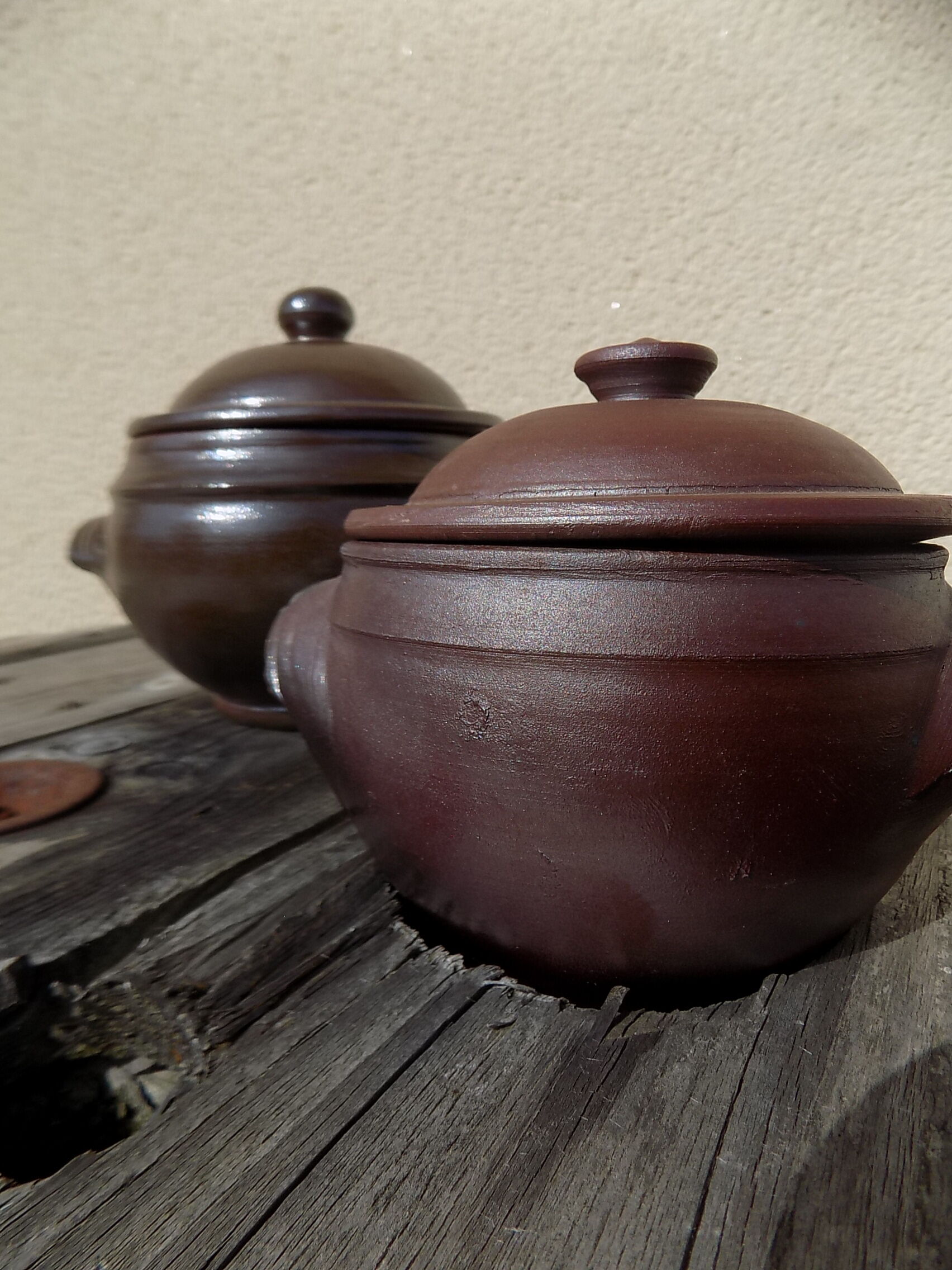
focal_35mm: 23
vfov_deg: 73.9
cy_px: 635
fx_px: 843
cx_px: 476
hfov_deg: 58.9
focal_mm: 4
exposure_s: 1/1500
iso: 80
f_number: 3.1
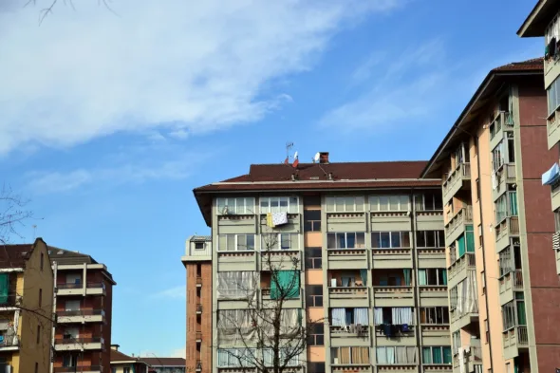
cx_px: 280
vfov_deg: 18.2
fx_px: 1166
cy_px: 186
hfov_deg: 27.0
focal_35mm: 75
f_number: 5
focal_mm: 50
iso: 100
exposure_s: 1/640
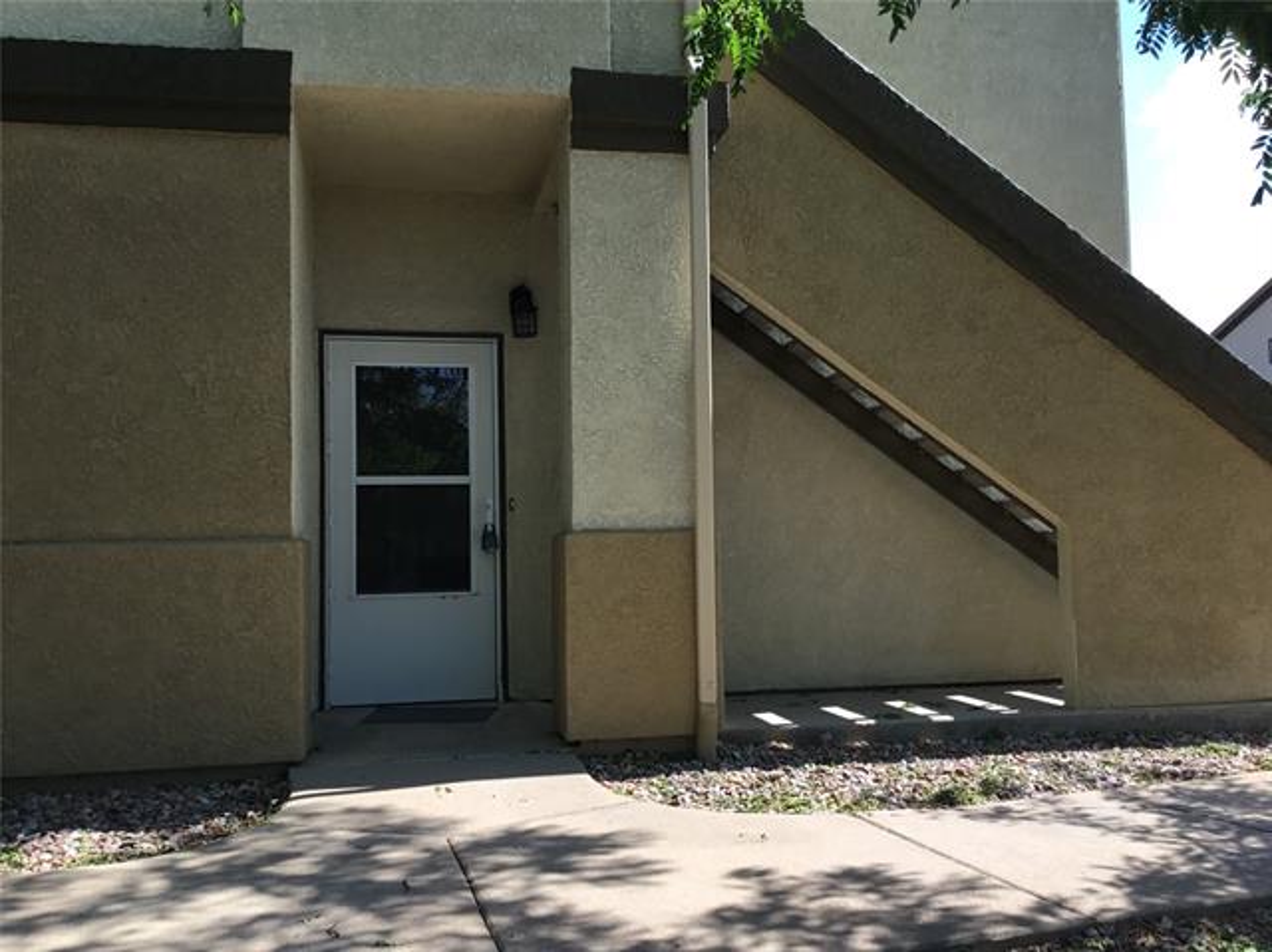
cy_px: 476
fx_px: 1138
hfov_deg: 58.4
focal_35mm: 31
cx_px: 636
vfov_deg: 45.4
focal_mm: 3.3
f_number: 2.4
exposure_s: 1/485
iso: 25
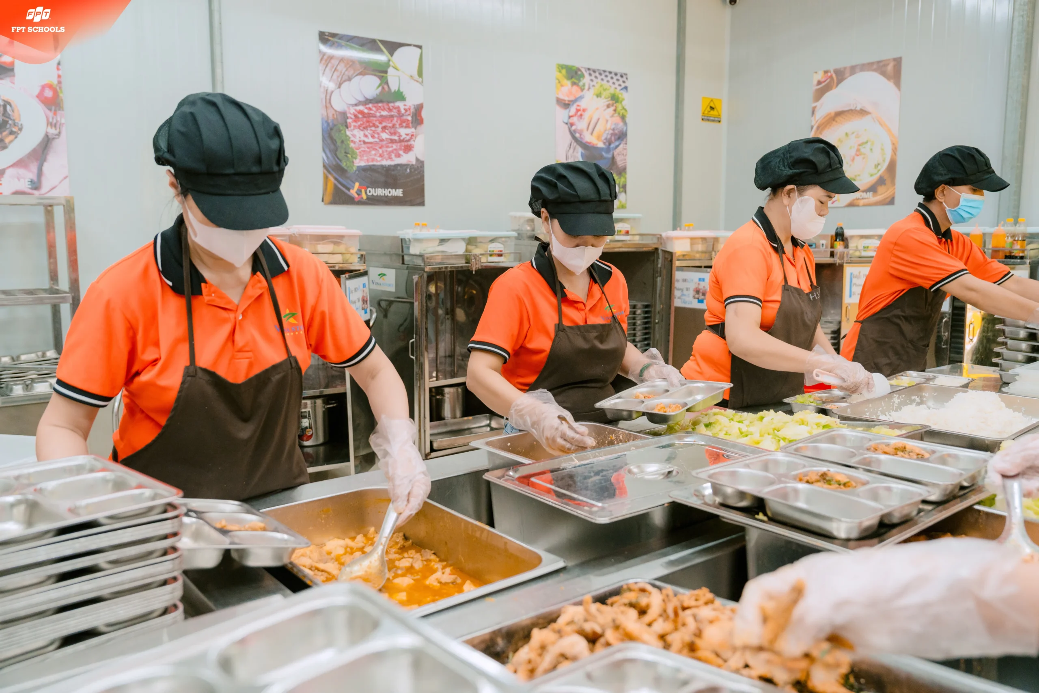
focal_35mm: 30
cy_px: 346
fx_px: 866
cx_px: 520
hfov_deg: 61.9
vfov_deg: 43.6
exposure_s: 1/250
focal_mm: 30
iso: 2000
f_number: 4
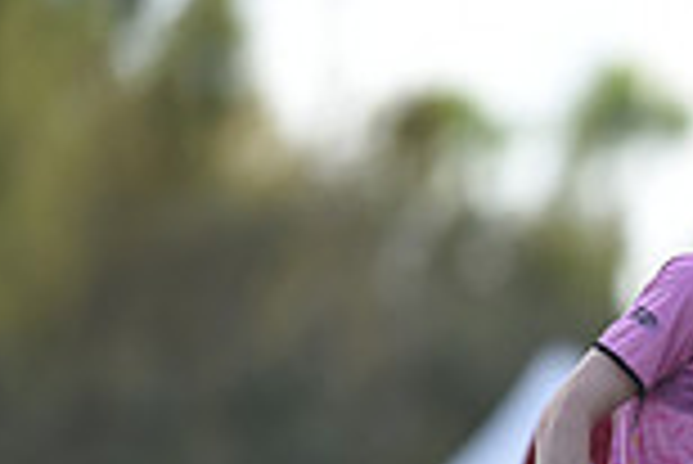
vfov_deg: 0.9
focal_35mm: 1506
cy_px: 649
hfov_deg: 1.4
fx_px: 29017
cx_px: 1269
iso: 200
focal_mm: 400
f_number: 2.8
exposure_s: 1/1250
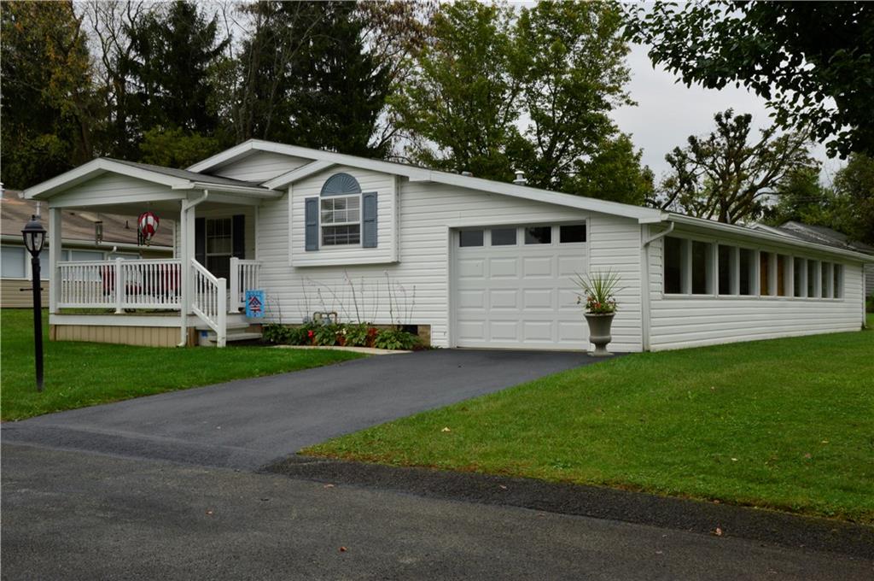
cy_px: 290
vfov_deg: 34.1
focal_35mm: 39
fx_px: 946
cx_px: 437
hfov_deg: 49.6
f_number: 22
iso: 200
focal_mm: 26
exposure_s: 1/30
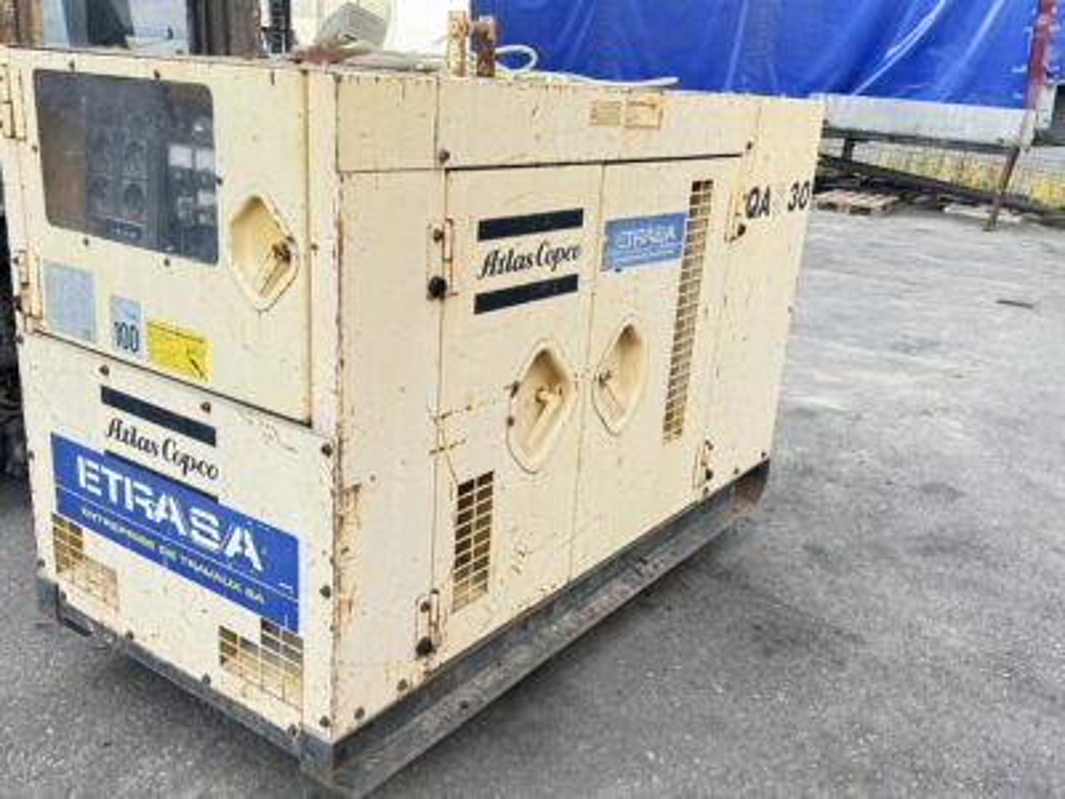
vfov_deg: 56.8
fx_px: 738
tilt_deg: -18.0
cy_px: 400
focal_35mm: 24
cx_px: 532
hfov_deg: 71.6
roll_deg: -2.5
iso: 80
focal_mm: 6.76
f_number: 1.78
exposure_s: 1/214
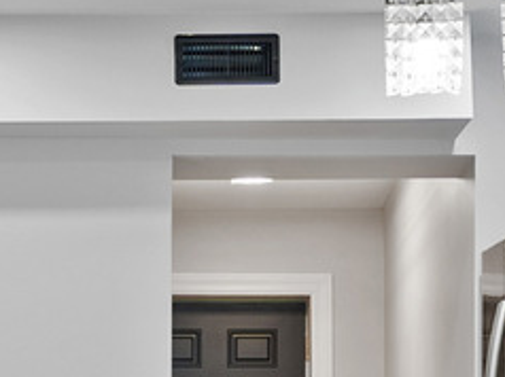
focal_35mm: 236
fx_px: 3439
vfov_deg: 6.2
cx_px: 168
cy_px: 470
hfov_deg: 8.4
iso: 80
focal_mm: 24
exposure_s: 1/2
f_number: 8
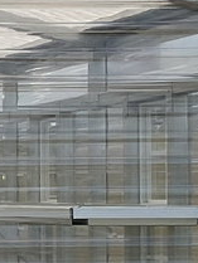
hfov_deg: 6.4
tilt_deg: -2.5
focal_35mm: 222
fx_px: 1691
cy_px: 243
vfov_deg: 8.9
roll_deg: +0.2
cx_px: -257
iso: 16
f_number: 1.8
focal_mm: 3
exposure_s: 1/2667
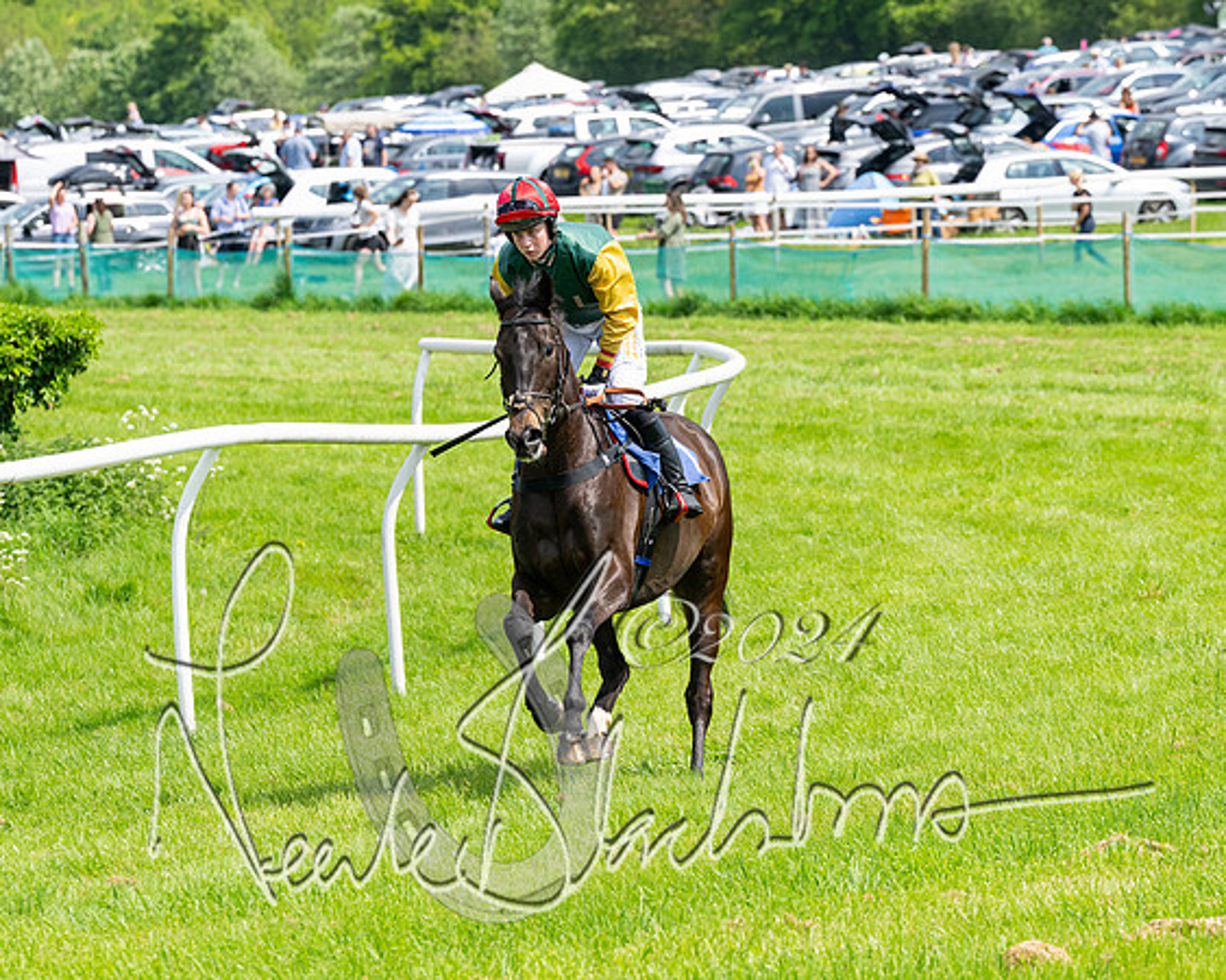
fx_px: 8106
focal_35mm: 223
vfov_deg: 6.9
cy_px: 437
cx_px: 710
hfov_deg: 8.6
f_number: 5
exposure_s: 1/1600
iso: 200
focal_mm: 130
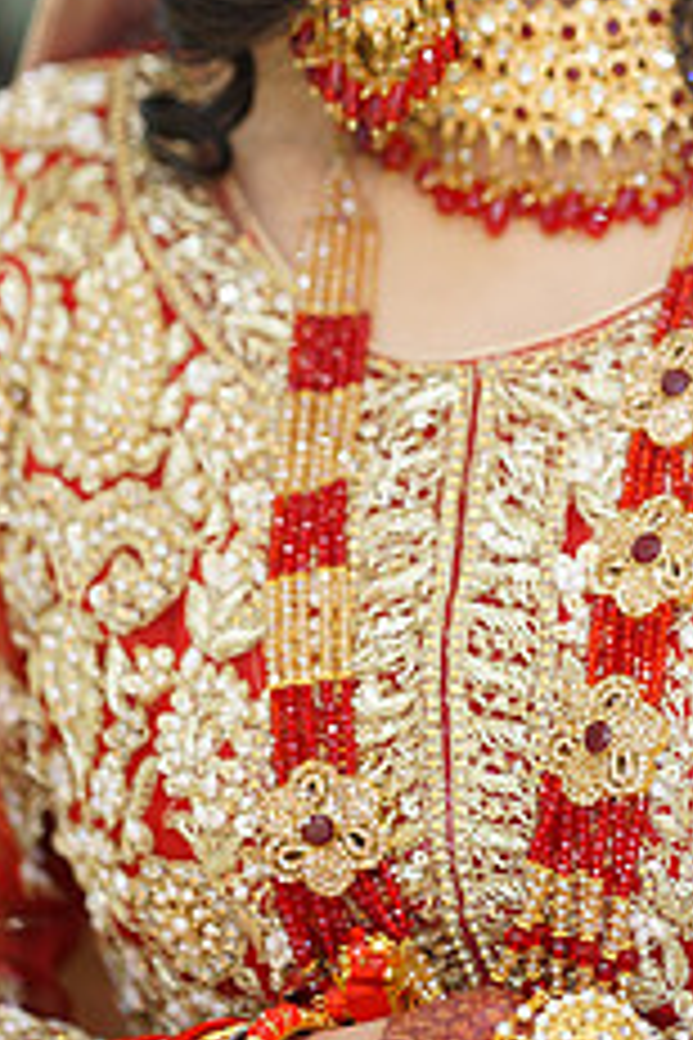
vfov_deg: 9.6
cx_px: 758
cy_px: 117
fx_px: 6150
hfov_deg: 6.4
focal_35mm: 213
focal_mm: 85
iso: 200
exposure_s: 1/160
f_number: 1.4
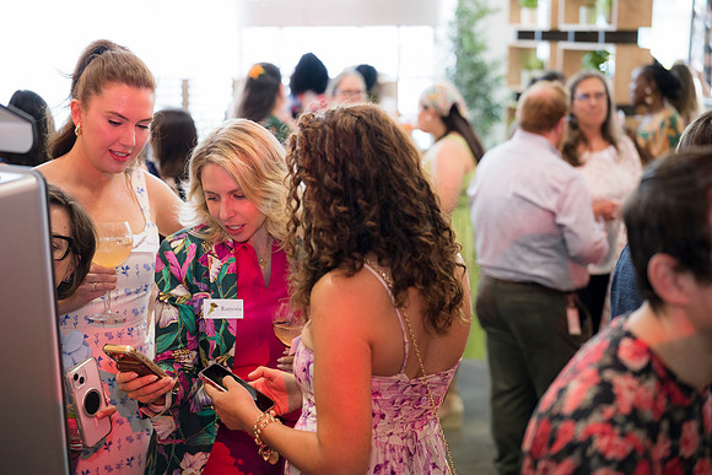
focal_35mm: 55
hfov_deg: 36.2
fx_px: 1088
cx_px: 356
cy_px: 238
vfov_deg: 24.6
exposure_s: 1/160
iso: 720
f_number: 2.2
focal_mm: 55
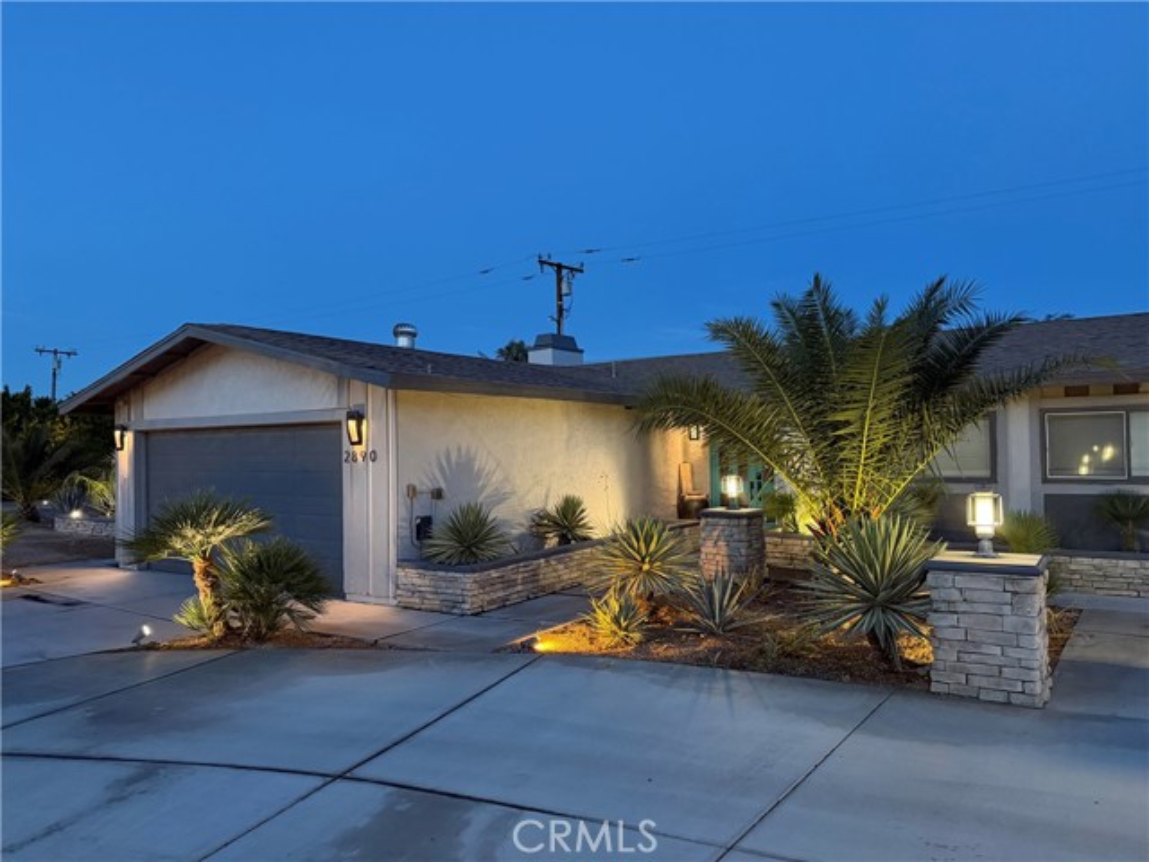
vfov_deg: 56.8
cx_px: 574
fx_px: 797
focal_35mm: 24
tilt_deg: +1.6
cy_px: 431
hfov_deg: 71.6
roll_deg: +0.6
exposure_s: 1/40
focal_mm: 6.76
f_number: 1.78
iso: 800
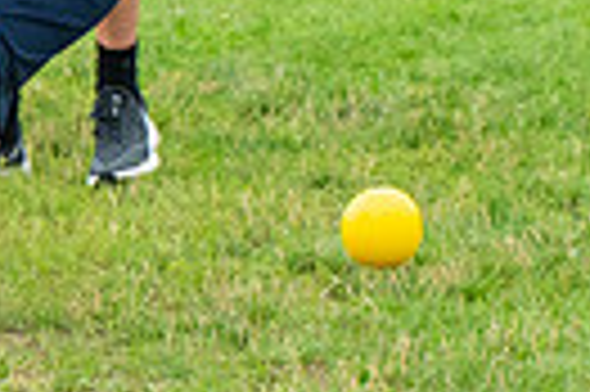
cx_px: -405
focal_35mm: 613
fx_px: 10034
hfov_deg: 3.4
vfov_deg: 2.2
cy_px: 297
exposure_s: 1/1000
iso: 1250
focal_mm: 92
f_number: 5.6
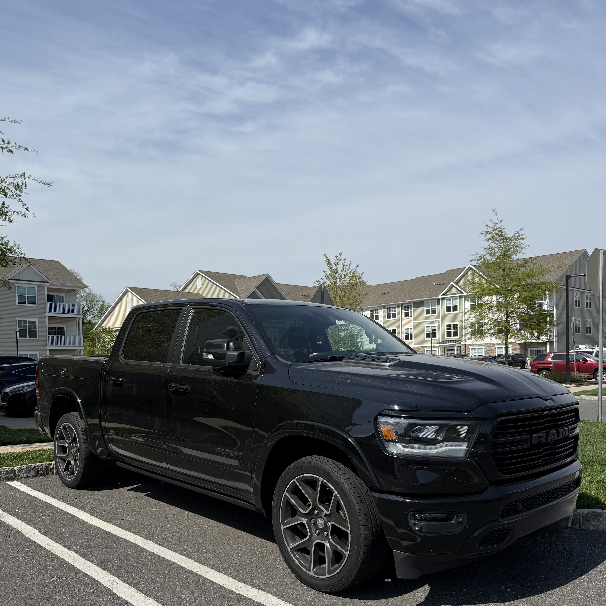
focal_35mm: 29
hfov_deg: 55.6
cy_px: 372
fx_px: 574
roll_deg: +1.3
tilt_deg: -1.4
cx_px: 296
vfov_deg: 55.1
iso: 80
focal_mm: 6.76
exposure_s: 1/6711
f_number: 1.78
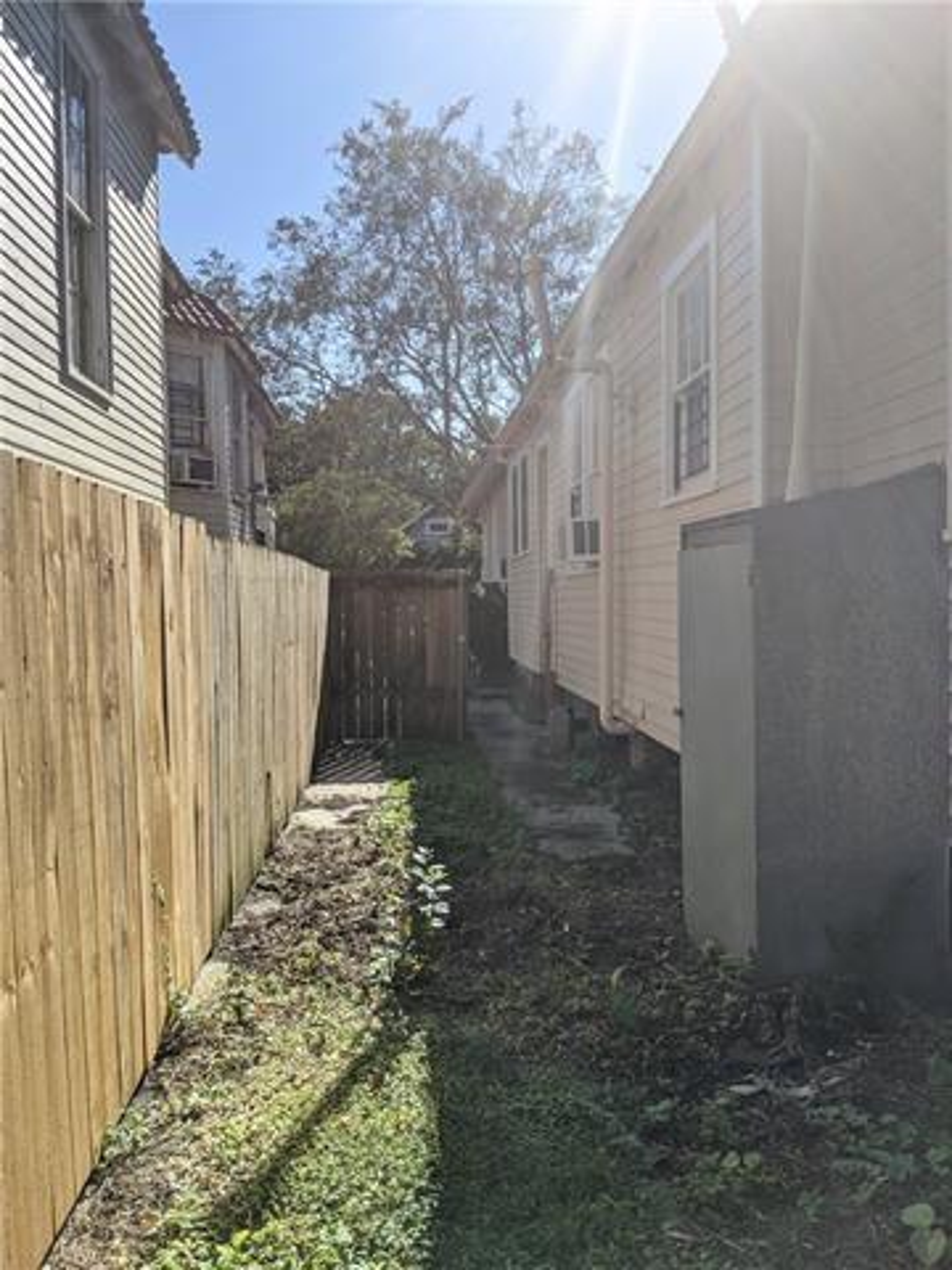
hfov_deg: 51.4
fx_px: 990
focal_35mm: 27
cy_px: 635
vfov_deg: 65.3
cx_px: 476
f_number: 1.8
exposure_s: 1/2611
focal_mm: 4.44
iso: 52
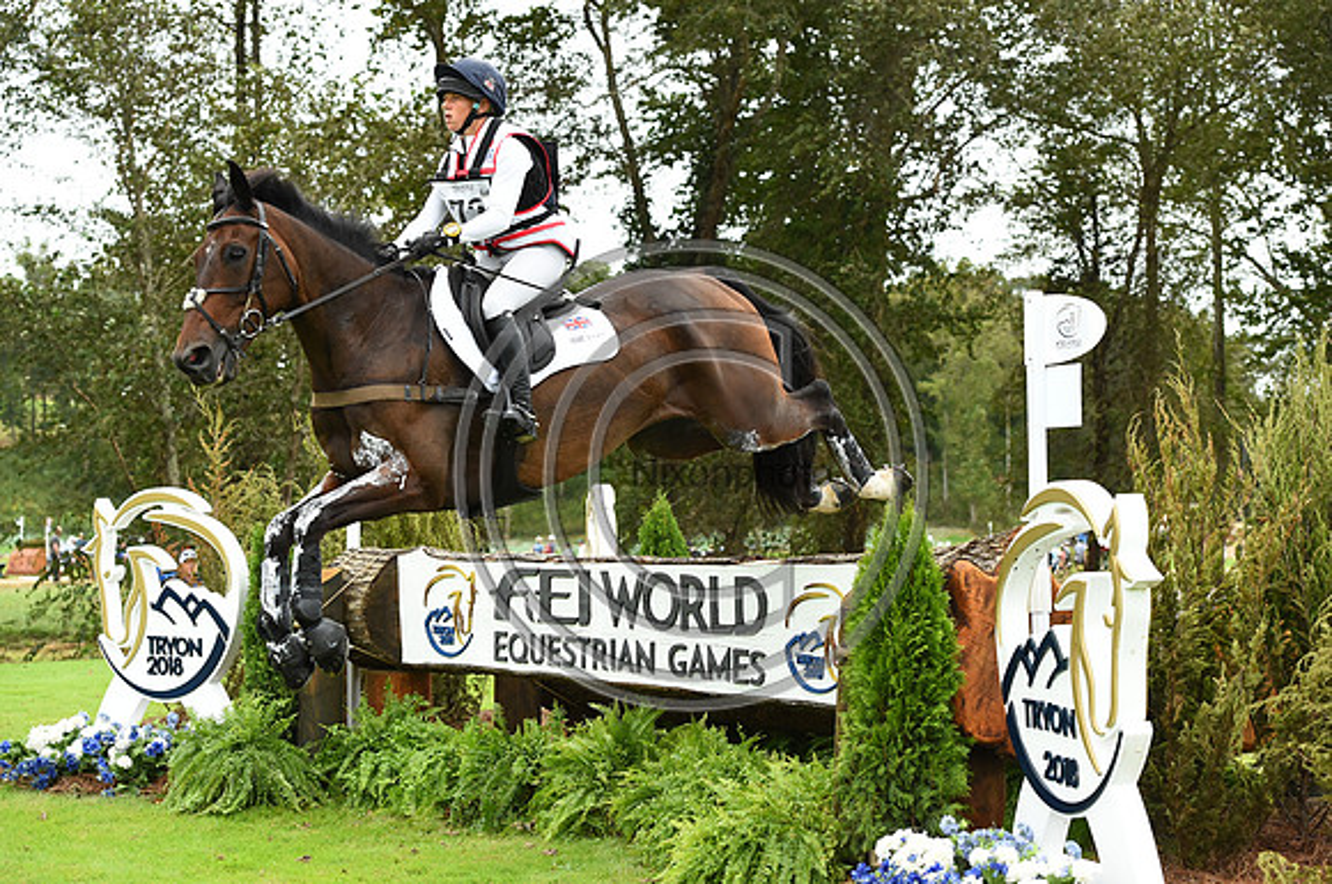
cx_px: 666
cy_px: 442
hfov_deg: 28.9
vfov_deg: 19.4
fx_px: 2586
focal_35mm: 70
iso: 2500
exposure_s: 1/1600
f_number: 5
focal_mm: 70
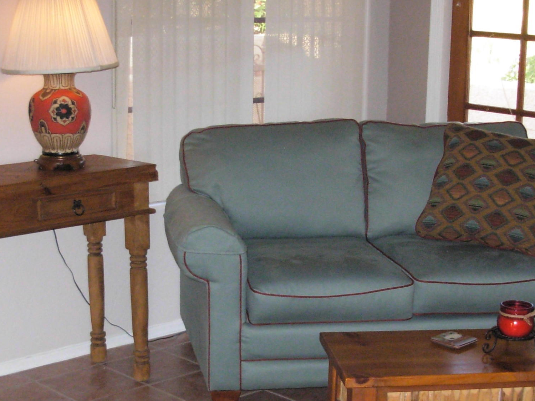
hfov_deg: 25.6
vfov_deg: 19.4
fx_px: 1175
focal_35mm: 76
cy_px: 230
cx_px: 240
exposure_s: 1/102
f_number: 2.9
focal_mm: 6.3
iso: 356
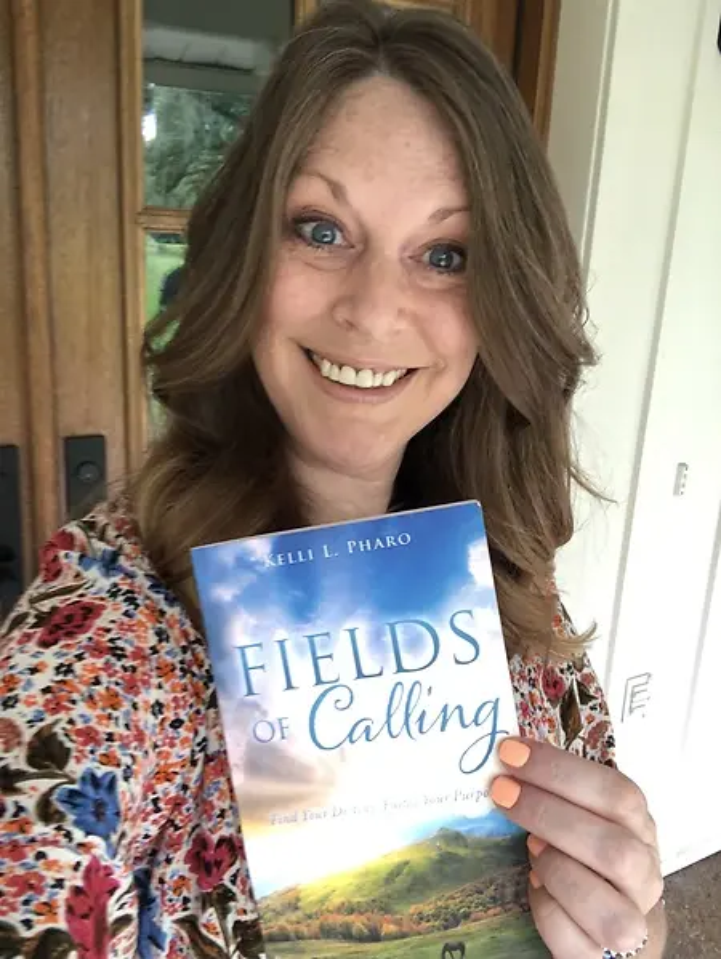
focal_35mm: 32
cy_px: 480
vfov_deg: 56.8
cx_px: 360
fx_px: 888
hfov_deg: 44.2
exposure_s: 1/60
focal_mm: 2.87
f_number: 2.2
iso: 125
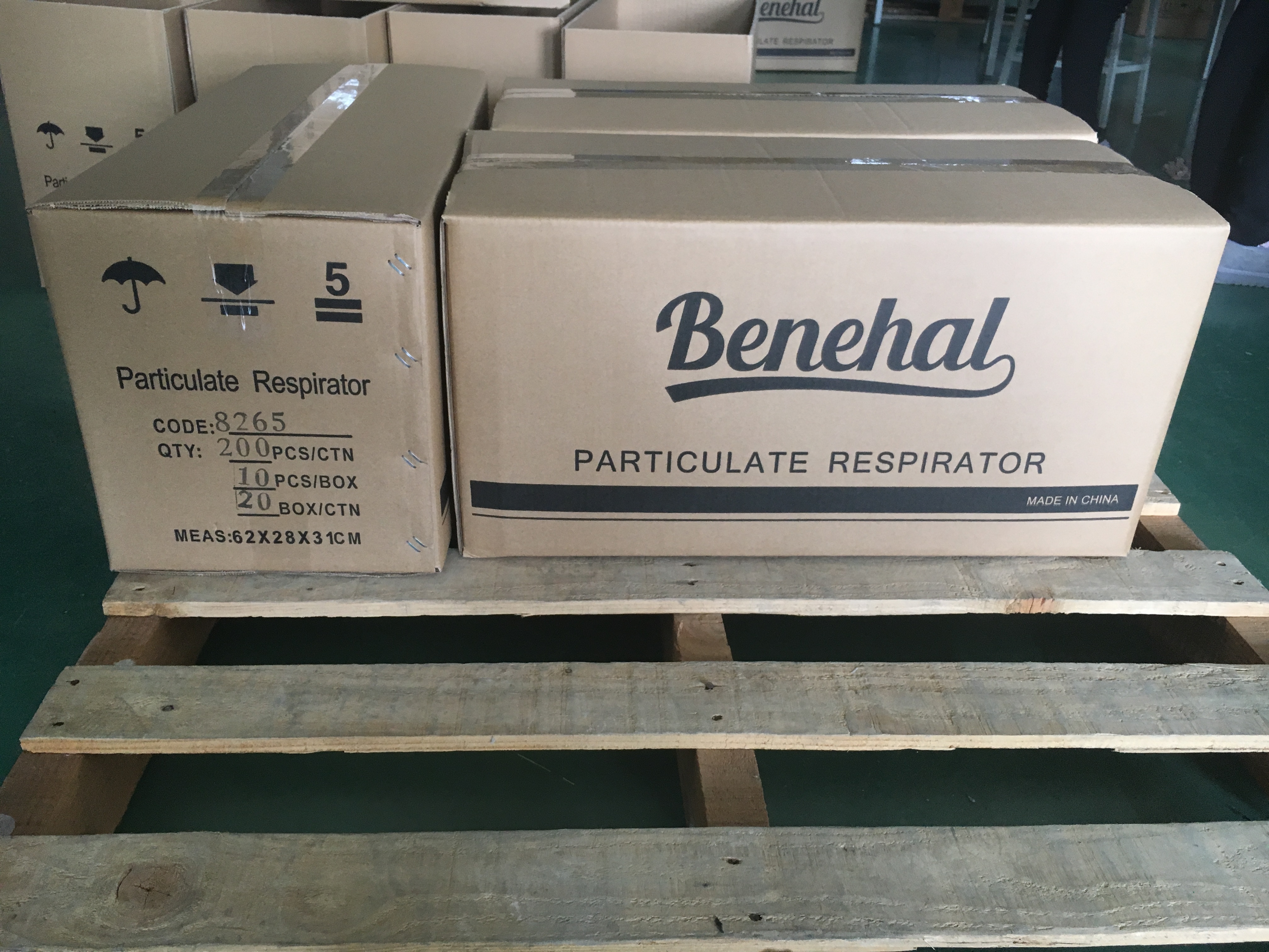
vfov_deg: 48.2
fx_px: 1063
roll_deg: -1.9
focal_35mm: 29
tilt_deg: -29.1
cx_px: 634
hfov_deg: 61.7
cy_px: 476
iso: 50
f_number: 2.2
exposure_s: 1/33
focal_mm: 4.15
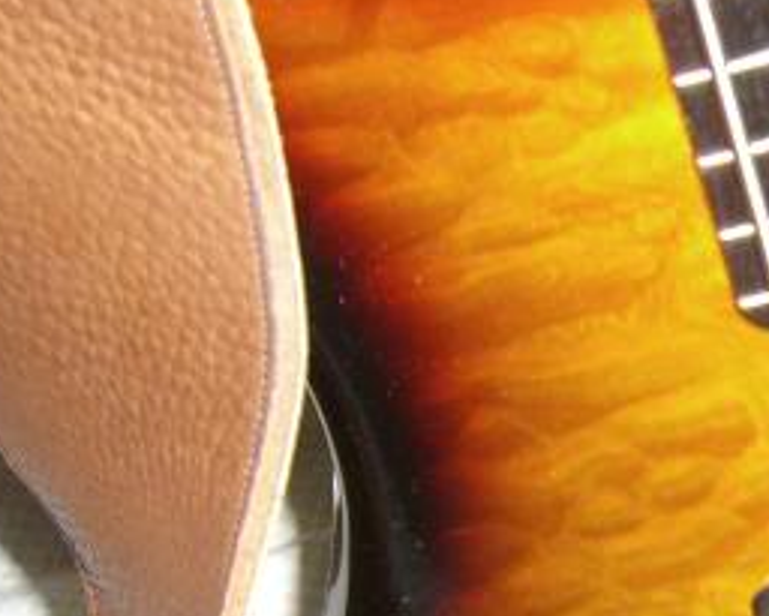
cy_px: 484
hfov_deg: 16.0
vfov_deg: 13.2
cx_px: 868
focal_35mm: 116
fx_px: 2641
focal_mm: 6.2
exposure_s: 1/60
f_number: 2.7
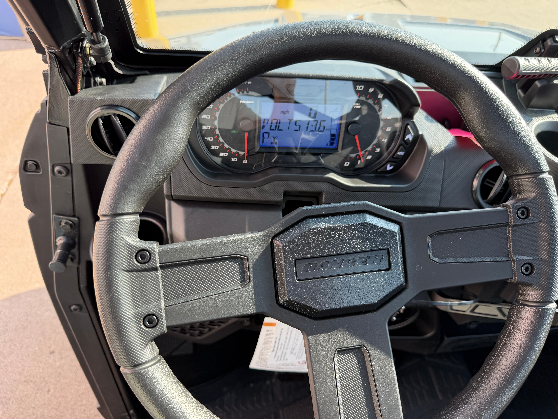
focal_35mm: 24
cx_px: 279
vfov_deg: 56.8
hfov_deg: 71.6
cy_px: 210
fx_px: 387
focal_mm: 6.76
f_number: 1.78
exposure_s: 1/242
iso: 80
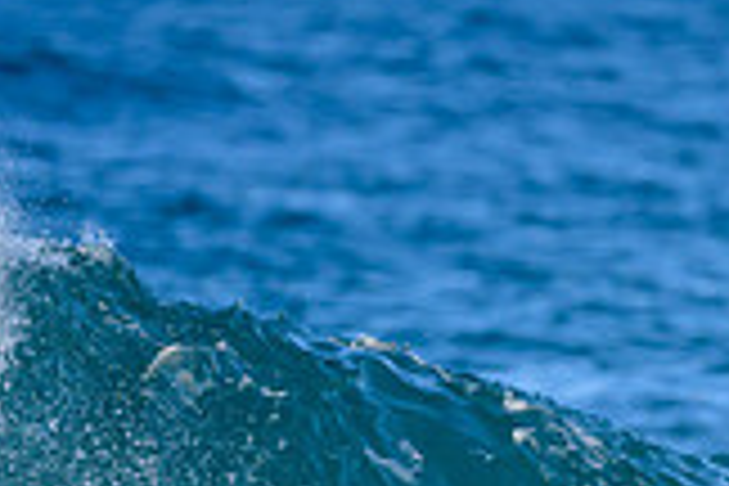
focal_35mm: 3547
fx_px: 71821
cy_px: 792
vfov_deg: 0.4
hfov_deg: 0.6
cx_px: 418
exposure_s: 1/2000
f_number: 6.3
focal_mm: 800
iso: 250
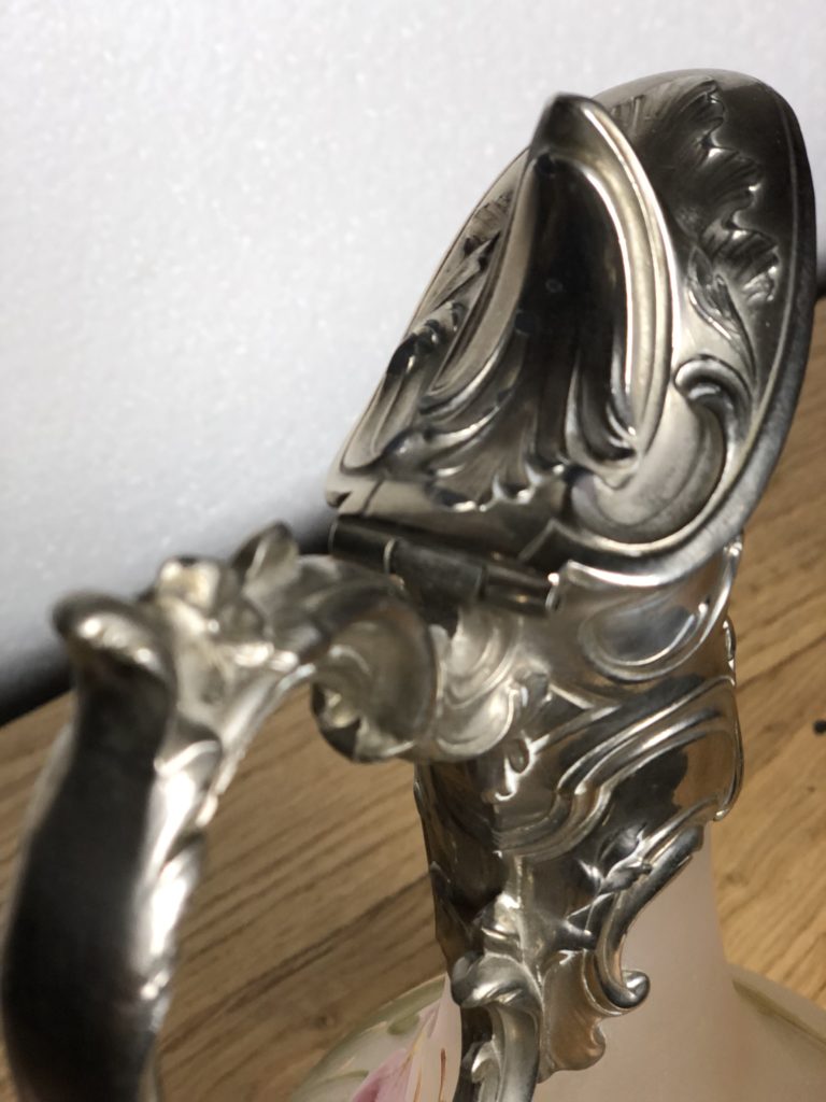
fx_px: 1654
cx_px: 413
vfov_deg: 36.8
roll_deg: +6.9
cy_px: 551
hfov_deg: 28.0
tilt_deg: -36.6
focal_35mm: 52
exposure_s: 1/50
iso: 80
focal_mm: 6
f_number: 2.4
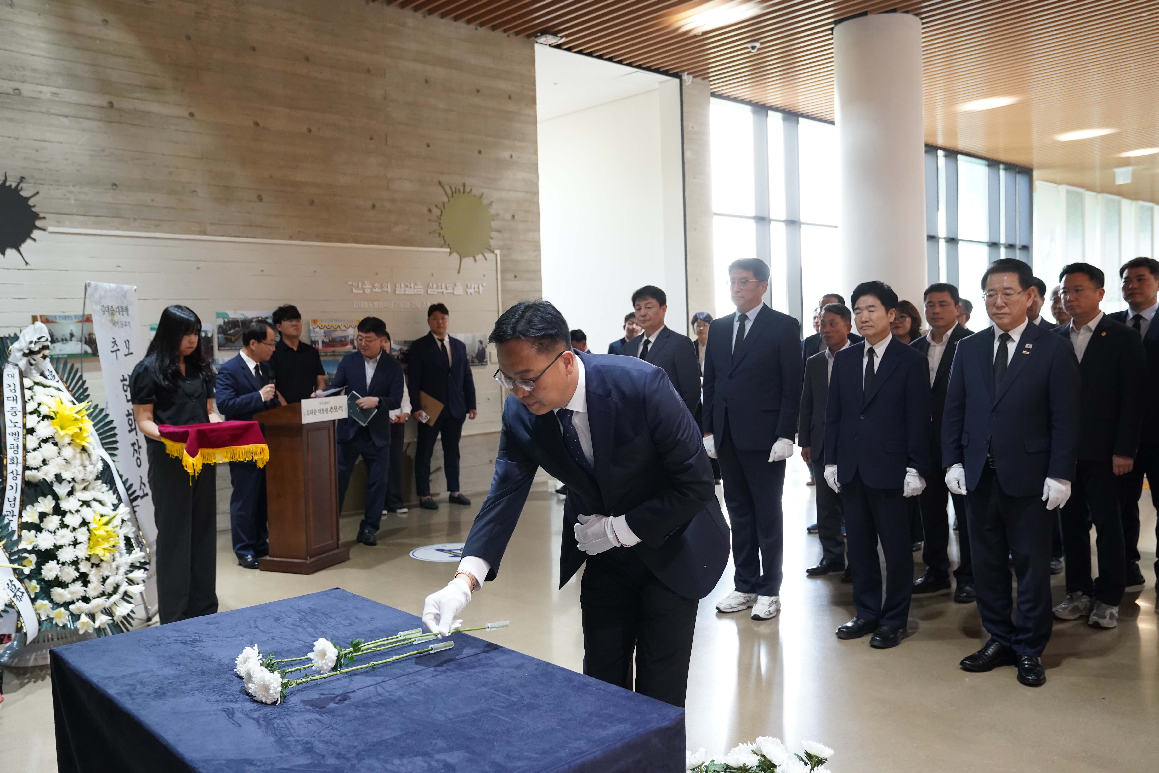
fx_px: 966
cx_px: 580
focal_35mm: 30
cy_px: 386
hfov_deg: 61.9
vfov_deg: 43.6
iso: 3200
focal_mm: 30
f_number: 4
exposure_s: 1/160
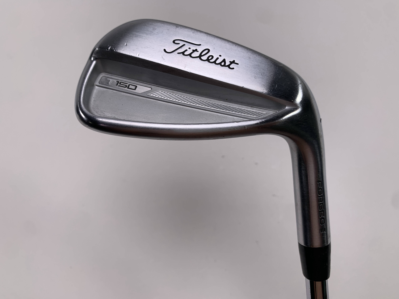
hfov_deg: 67.3
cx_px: 200
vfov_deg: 53.1
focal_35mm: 26
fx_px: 300
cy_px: 150
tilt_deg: -64.0
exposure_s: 1/437
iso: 25
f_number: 1.8
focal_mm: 4.25
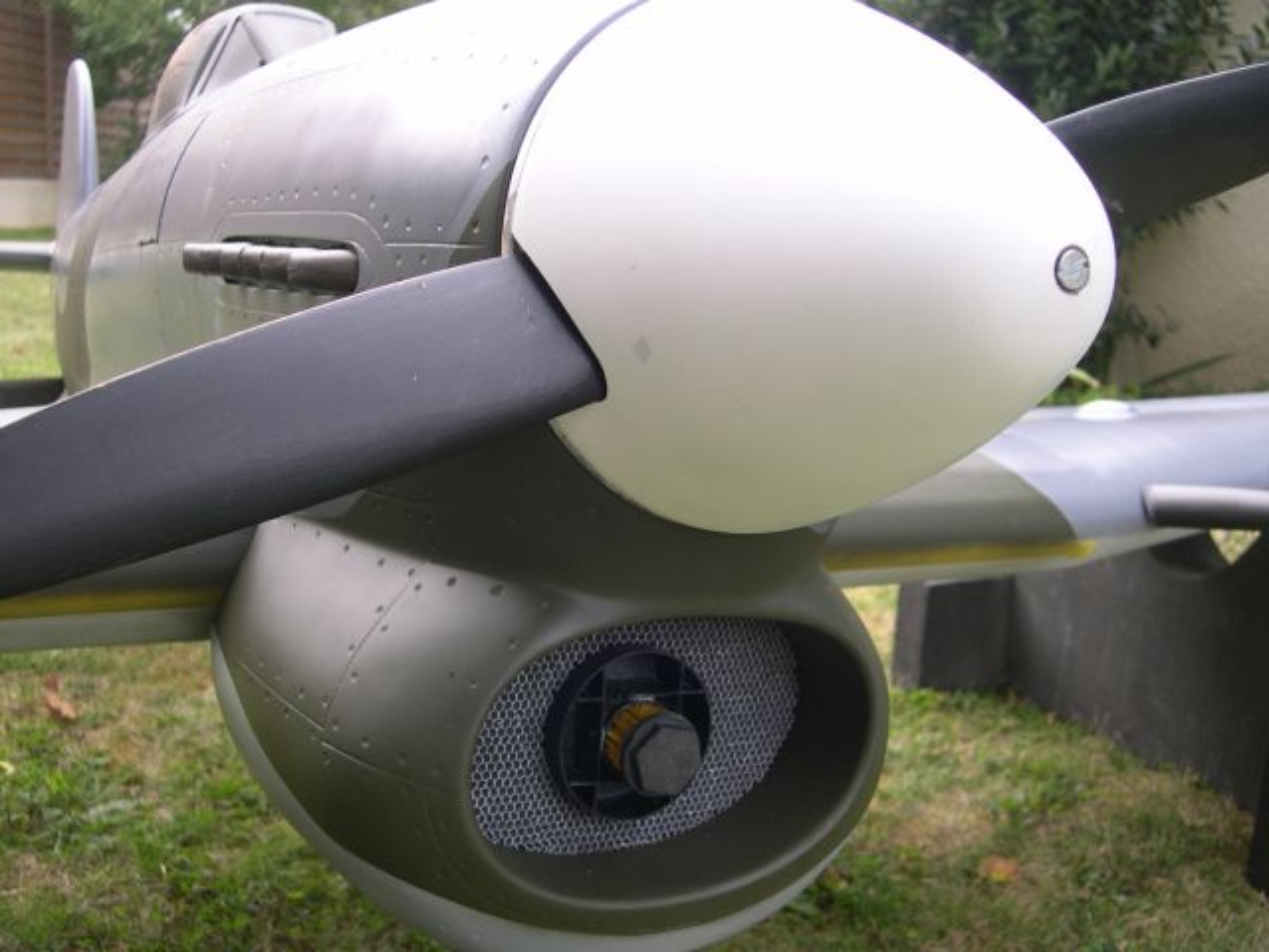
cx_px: 634
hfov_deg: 49.0
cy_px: 476
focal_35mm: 38
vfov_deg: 37.7
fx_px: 1393
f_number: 2.8
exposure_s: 1/105
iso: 100
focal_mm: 8
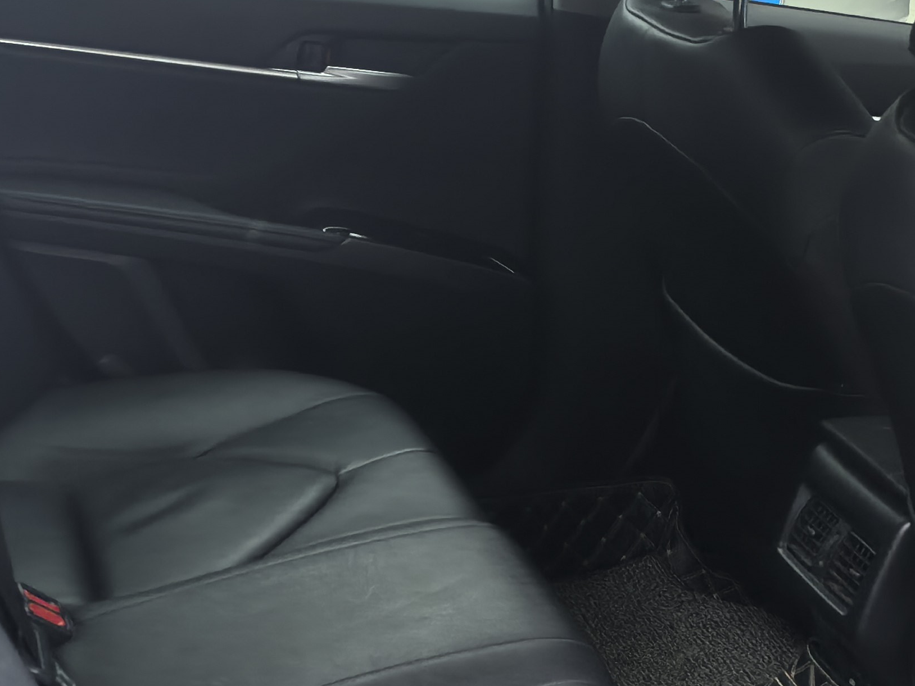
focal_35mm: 78
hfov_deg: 25.0
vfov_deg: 18.8
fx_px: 2062
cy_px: 523
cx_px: 393
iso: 100
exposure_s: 1/120
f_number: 2
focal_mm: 5.75
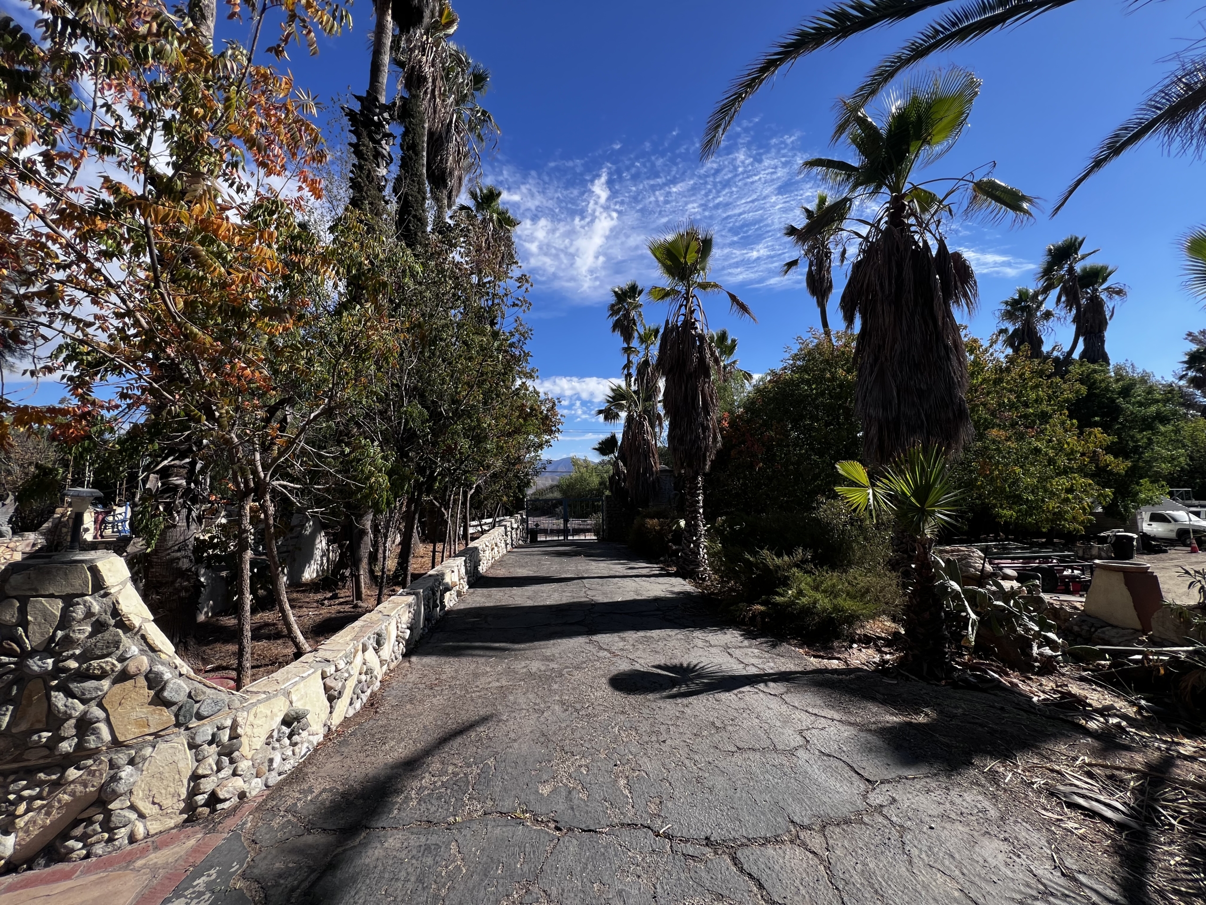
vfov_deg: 89.9
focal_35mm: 13
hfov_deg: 106.2
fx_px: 453
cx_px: 603
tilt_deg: +3.9
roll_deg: +1.7
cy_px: 452
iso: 32
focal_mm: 1.57
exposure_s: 1/874
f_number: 1.8
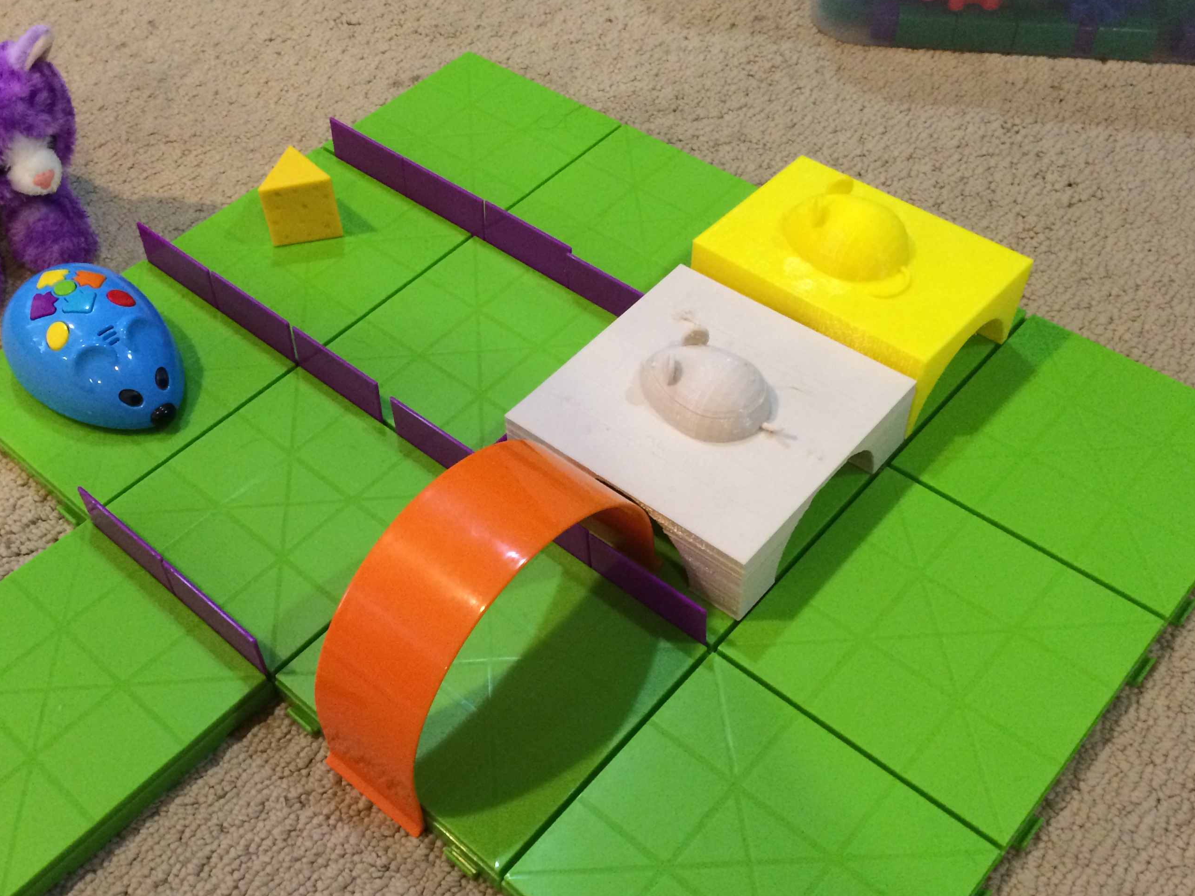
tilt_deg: -49.0
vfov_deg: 38.7
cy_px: 455
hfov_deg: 49.9
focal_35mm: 37
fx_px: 1277
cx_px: 499
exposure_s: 1/30
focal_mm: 4.15
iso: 250
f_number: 2.2
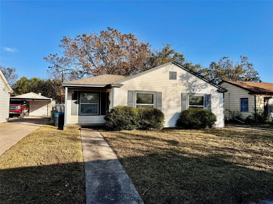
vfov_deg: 56.8
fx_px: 189
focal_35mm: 24
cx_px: 136
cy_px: 102
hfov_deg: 71.6
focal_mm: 6.76
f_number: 1.78
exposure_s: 1/3247
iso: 80
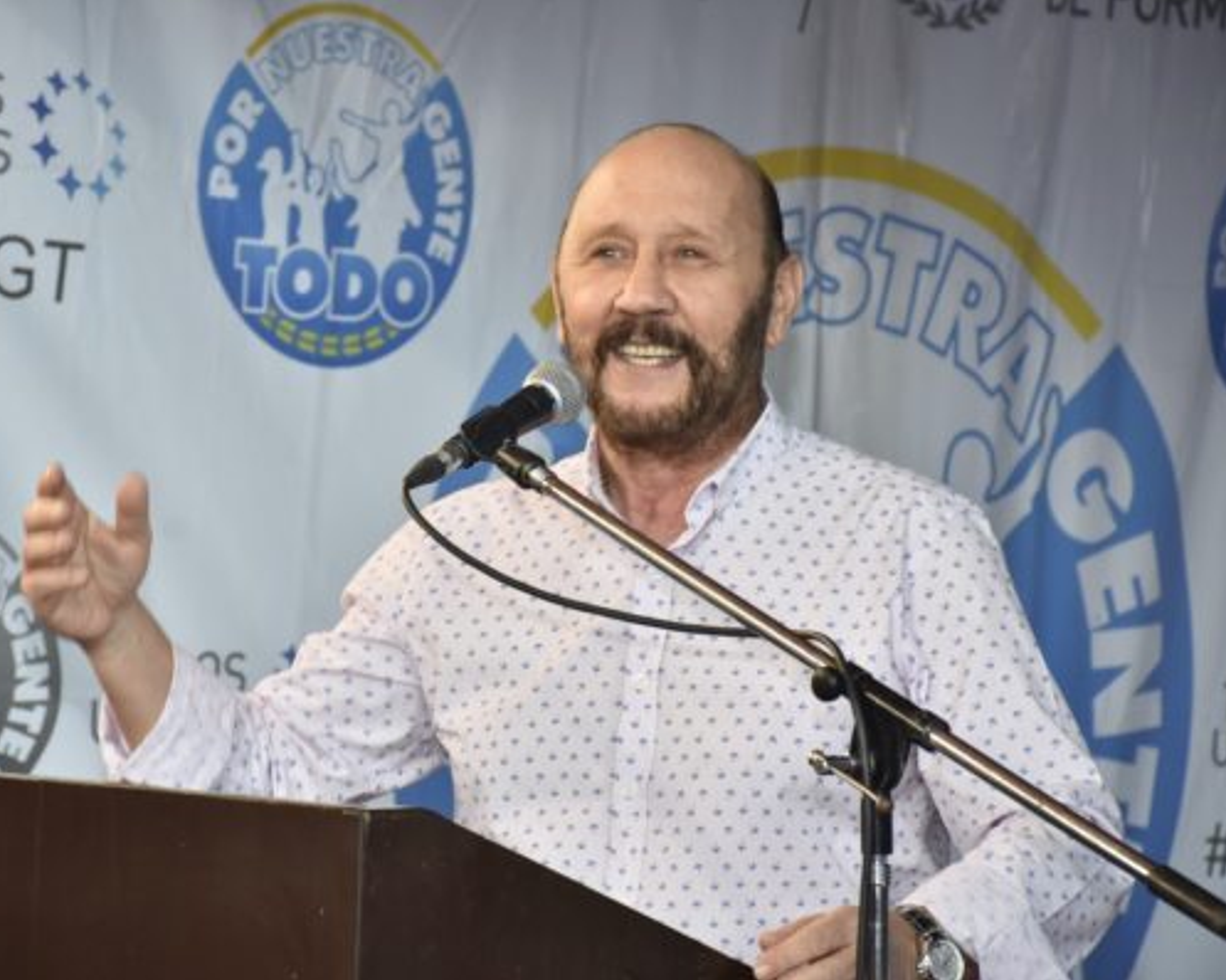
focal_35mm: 179
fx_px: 6475
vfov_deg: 8.6
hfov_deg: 10.8
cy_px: 491
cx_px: 511
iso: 640
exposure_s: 1/100
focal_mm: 105
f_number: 7.1
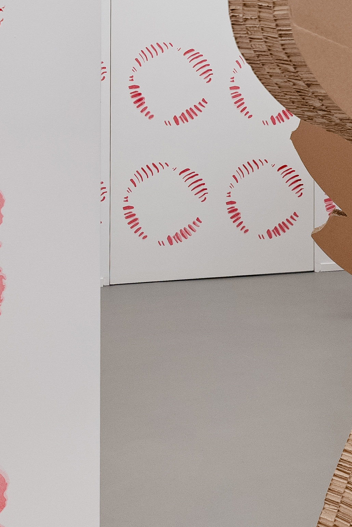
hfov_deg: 17.2
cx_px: 558
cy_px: 28
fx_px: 1026
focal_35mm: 70
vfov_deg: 27.5
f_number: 4
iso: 400
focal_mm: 18
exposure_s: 1/160
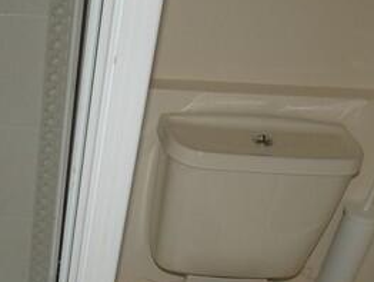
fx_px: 660
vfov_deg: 21.3
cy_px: 388
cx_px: 21
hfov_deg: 30.0
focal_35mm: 61
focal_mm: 3.6
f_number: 2.8
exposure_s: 1/60
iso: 80
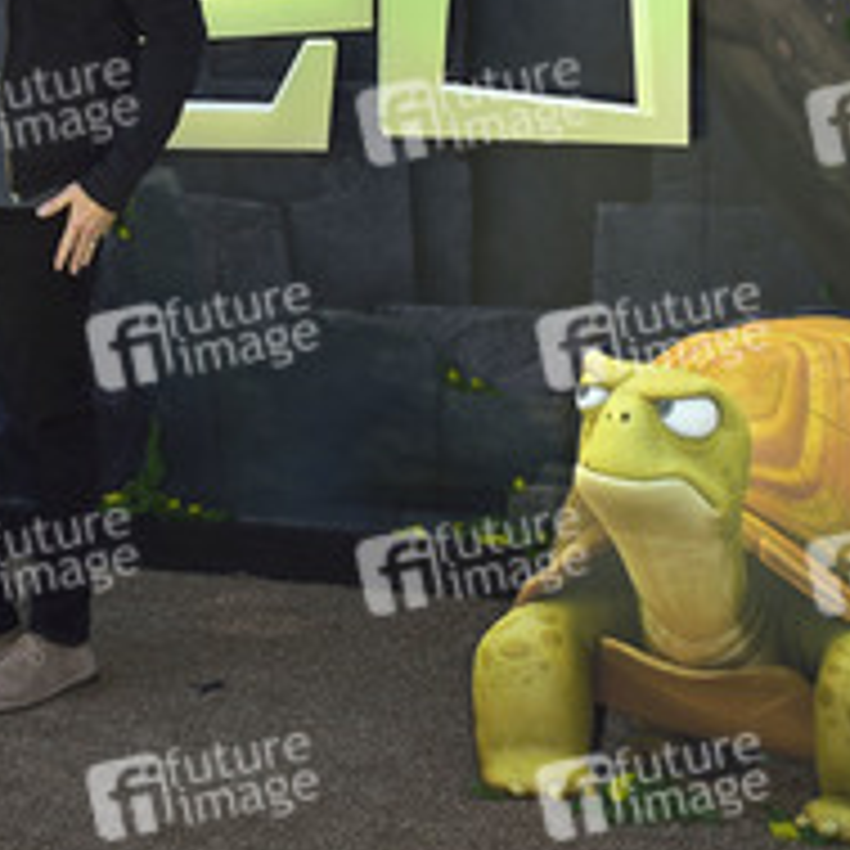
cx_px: 81
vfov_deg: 21.2
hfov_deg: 20.9
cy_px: 225
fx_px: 2250
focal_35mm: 81
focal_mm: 40
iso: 125
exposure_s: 1/250
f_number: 7.1
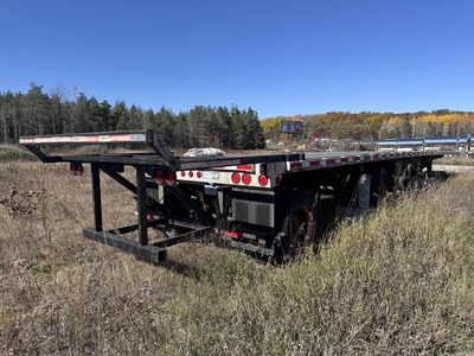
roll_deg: -0.5
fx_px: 329
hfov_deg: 71.6
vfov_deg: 56.8
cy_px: 178
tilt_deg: -5.8
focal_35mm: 24
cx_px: 237
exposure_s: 1/3413
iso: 80
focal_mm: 6.76
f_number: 1.78
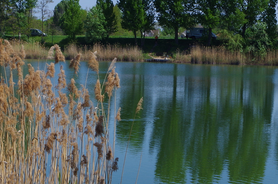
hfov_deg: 17.4
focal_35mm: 118
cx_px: 140
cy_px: 140
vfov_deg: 11.5
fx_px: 909
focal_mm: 32.5
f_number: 11
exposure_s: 1/160
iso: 200
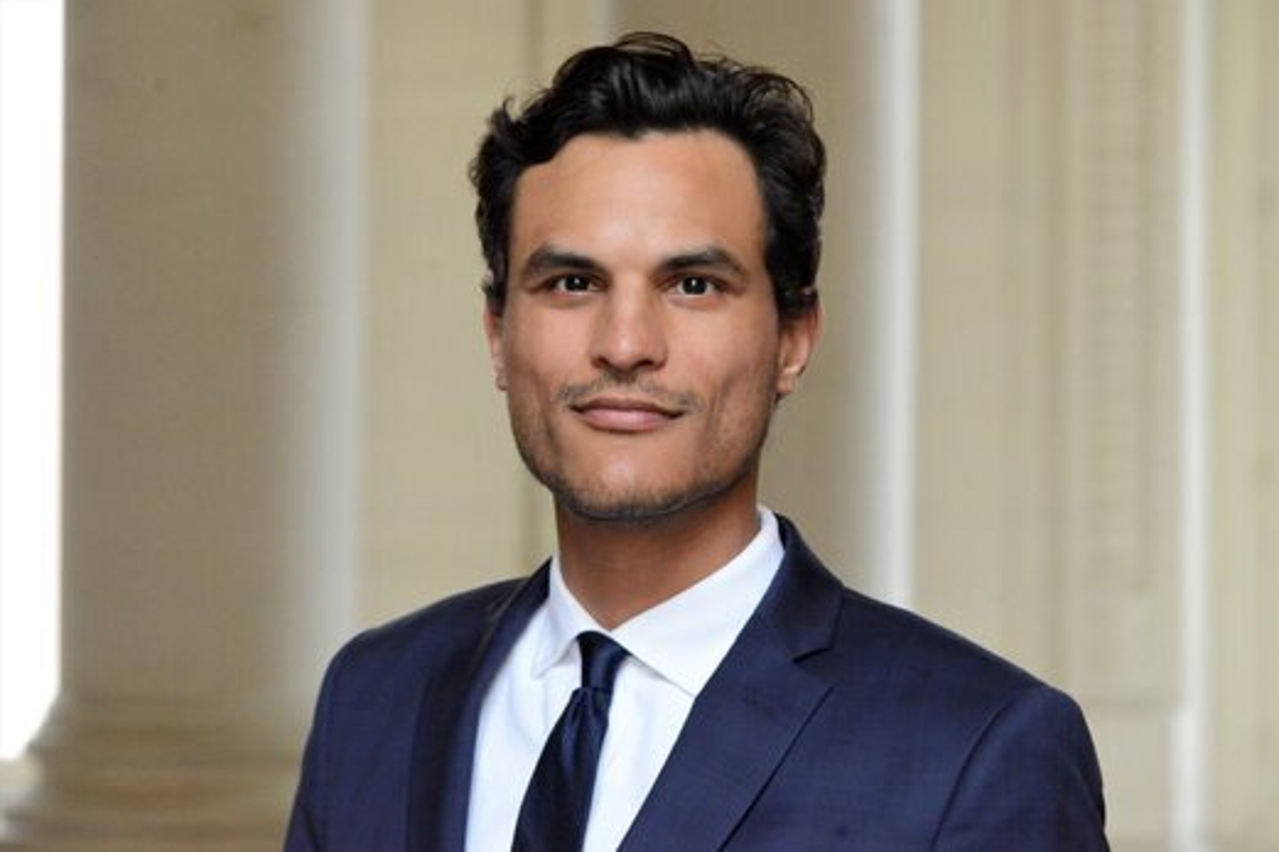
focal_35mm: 120
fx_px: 4262
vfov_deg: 11.4
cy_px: 426
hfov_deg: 17.1
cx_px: 640
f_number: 5.6
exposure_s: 1/125
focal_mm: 120
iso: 6400
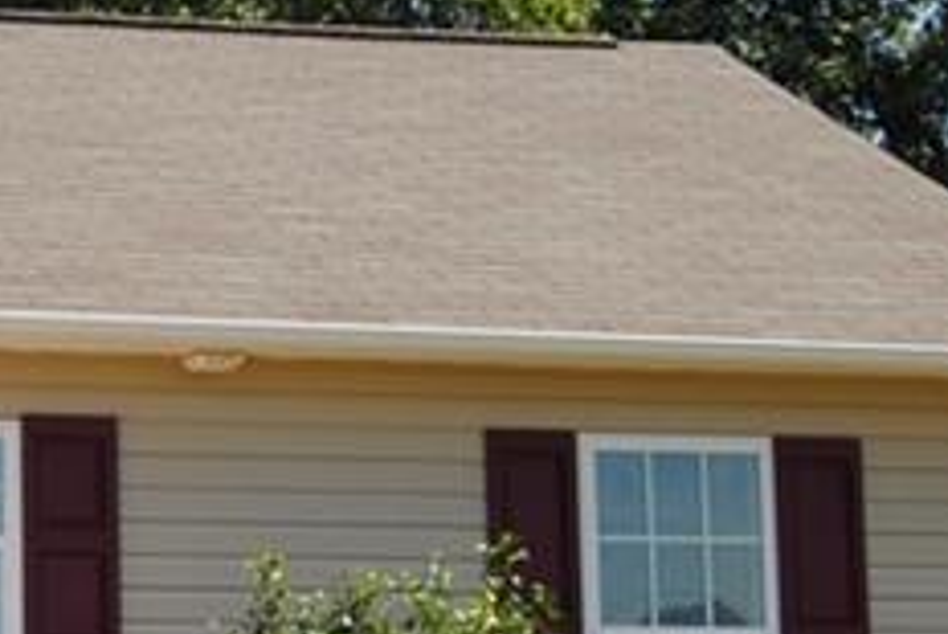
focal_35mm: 159
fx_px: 4189
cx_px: -364
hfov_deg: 12.4
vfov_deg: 8.6
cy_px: 266
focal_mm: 24
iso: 100
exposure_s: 1/200
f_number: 7.1
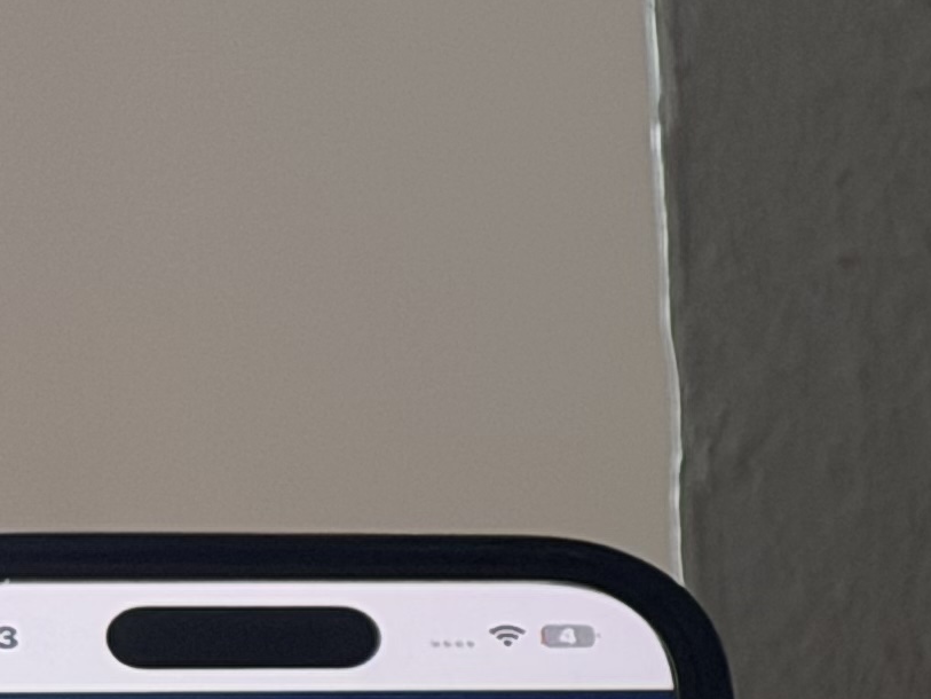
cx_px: 2052
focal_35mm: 238
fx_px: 6402
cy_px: 1105
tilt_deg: +3.1
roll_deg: +3.7
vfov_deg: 6.2
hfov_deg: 7.8
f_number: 1.78
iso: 100
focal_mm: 6.76
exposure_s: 1/95
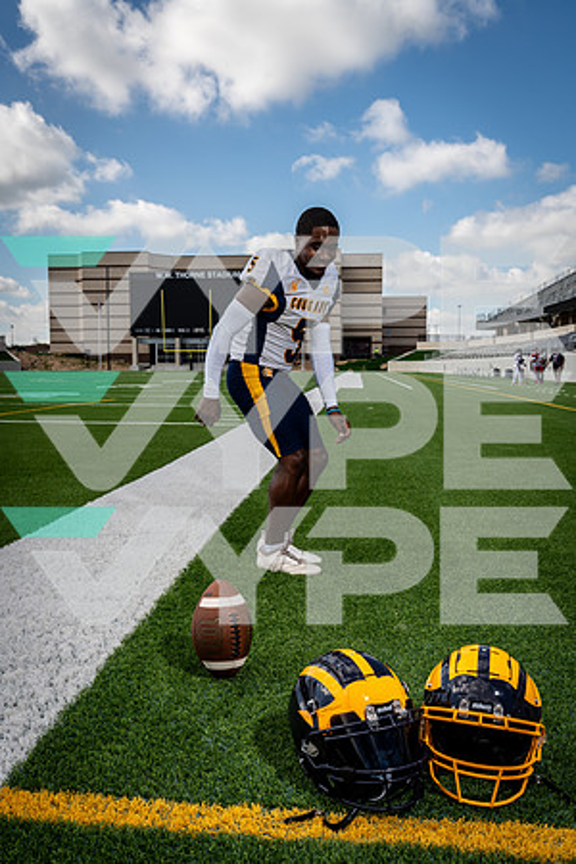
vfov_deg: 60.3
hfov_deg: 42.3
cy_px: 432
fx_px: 744
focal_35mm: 31
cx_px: 288
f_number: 8
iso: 125
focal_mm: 31
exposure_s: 1/250
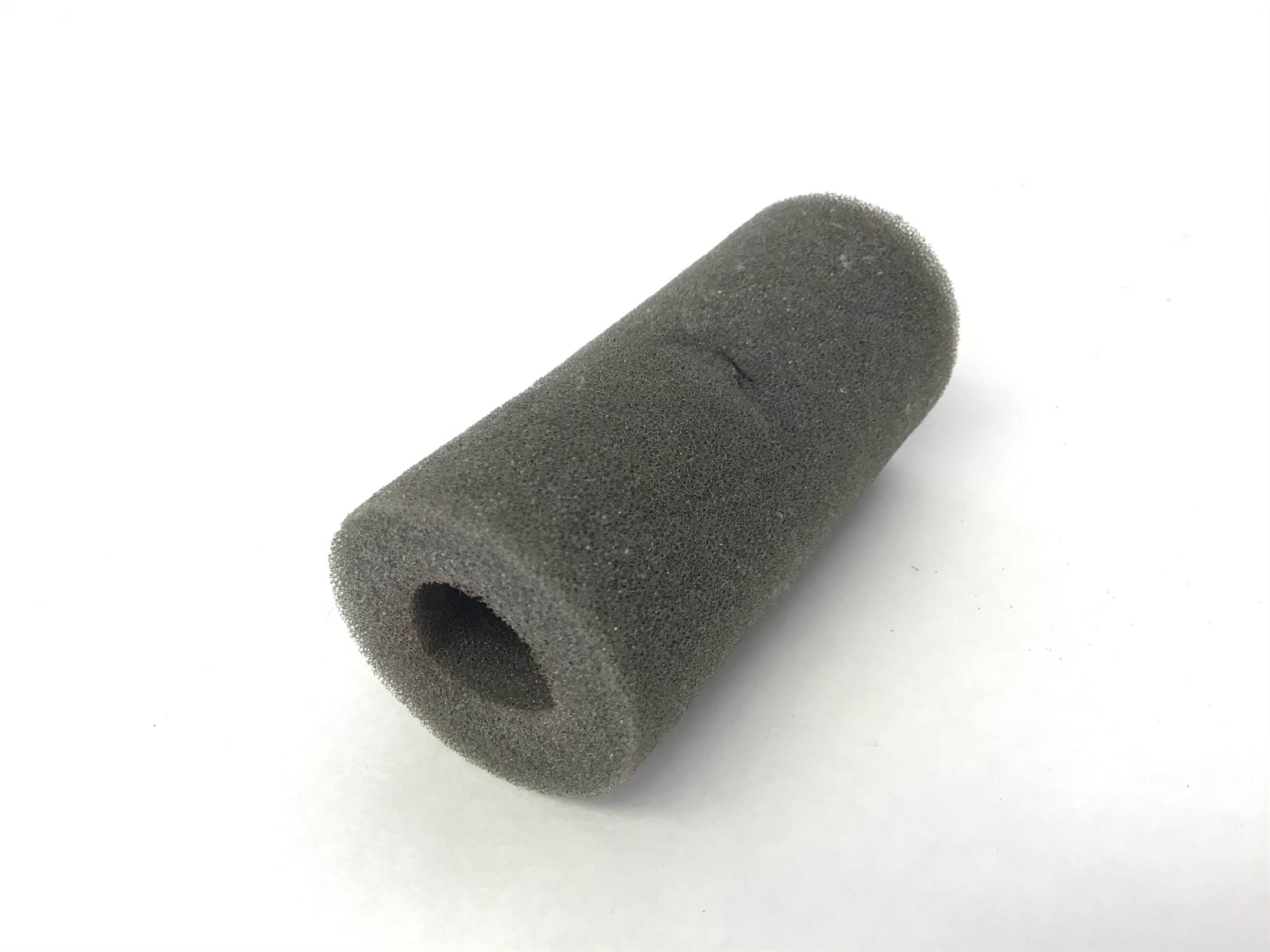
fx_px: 1137
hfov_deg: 58.4
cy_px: 476
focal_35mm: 31
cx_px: 635
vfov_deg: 45.4
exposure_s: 1/30
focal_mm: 3.3
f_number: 2.4
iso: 32
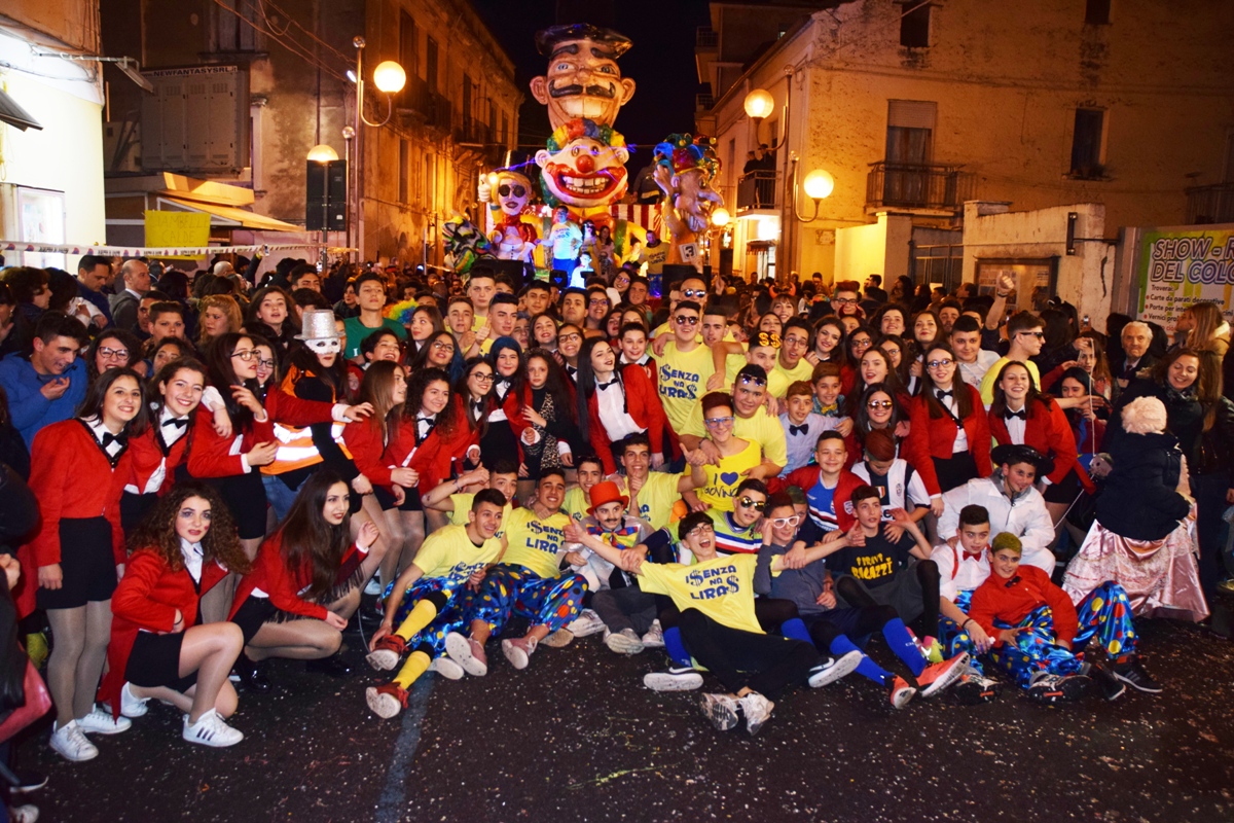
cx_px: 617
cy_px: 412
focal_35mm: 27
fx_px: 925
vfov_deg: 47.9
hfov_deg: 67.4
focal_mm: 18
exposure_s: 1/60
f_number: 3.5
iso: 1250
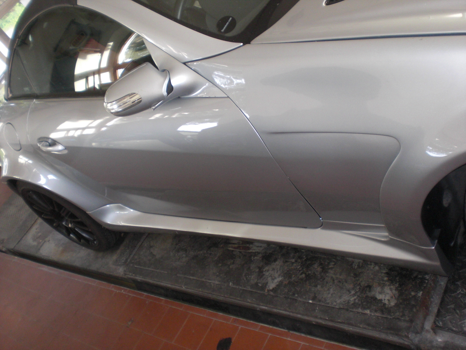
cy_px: 175
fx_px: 512
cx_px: 233
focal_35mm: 38
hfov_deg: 49.0
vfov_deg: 37.7
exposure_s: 1/30
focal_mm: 6.3
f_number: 3.1
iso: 200
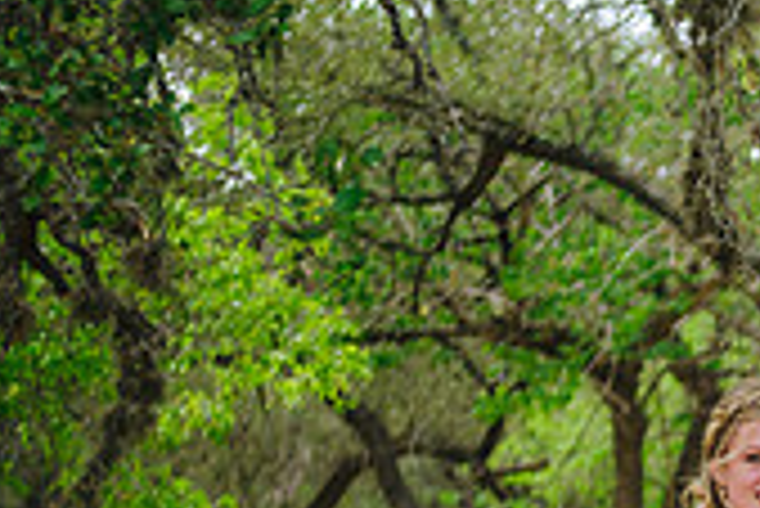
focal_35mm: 223
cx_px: 1268
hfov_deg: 8.9
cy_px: 816
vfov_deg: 6.1
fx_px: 4712
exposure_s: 1/400
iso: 200
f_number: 4
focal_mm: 65
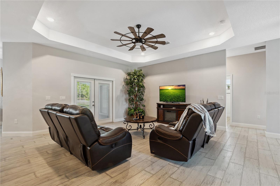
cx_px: 140
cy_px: 93
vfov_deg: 77.3
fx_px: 117
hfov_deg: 100.4
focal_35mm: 15
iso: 200
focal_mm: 10
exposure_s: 1/1.25
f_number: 13
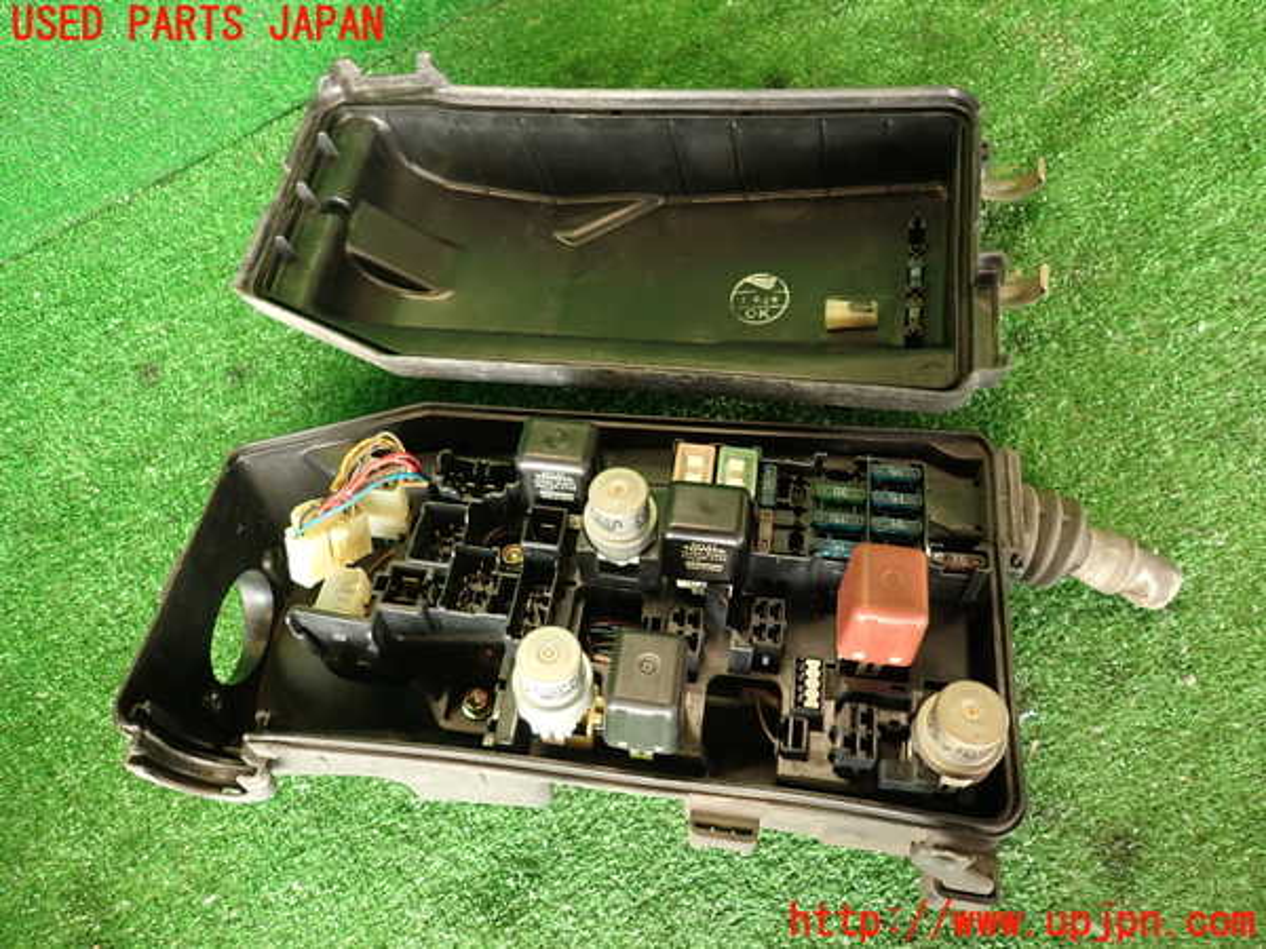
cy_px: 474
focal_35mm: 25
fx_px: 914
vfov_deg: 54.9
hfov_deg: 69.4
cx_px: 633
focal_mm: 4.5
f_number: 2
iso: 200
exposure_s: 1/40
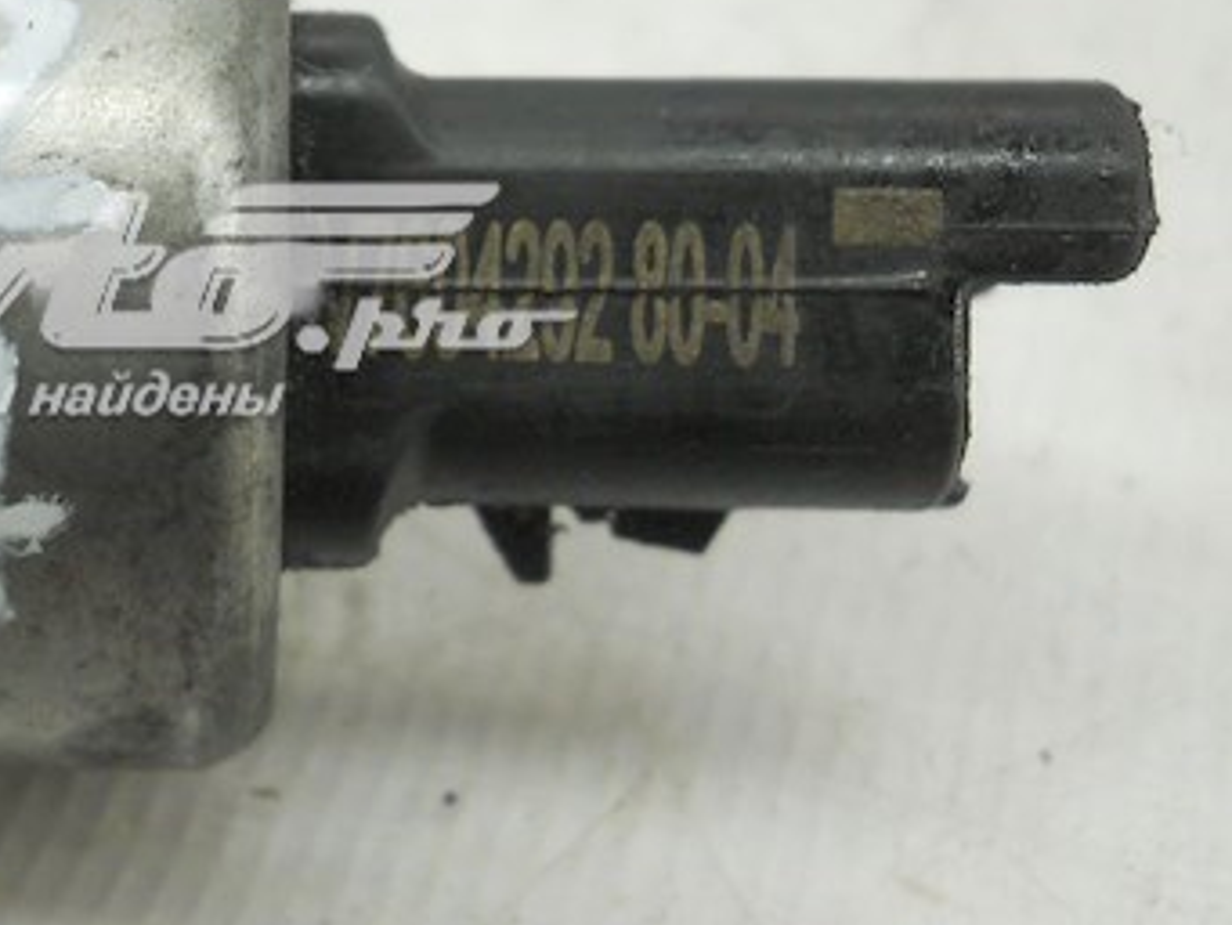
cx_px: 141
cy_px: 293
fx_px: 2741
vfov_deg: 19.1
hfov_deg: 24.6
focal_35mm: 77
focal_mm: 6.72
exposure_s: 1/30
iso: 100
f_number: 3.1
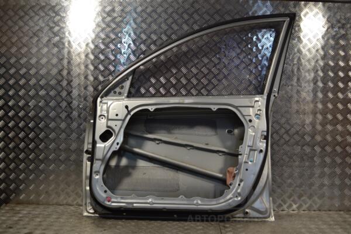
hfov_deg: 46.4
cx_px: 176
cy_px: 117
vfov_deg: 31.9
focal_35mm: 42
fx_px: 409
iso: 100
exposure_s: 1/80
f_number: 4.5
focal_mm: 28
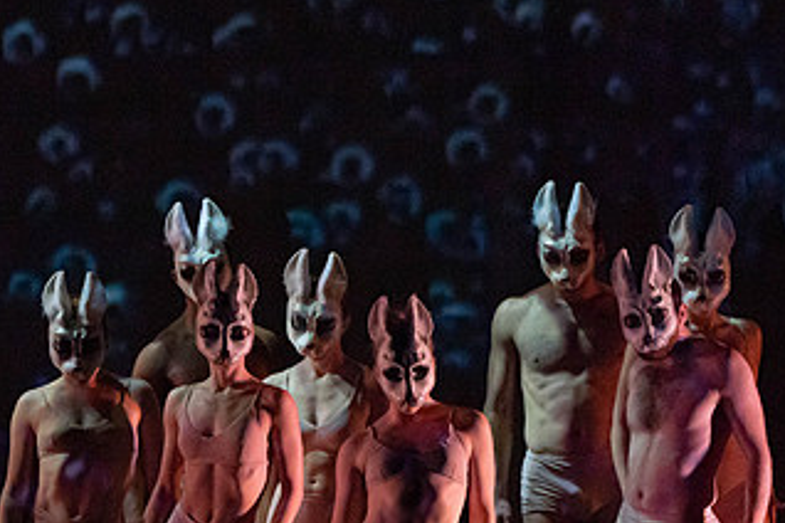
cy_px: 411
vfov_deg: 2.2
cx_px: 331
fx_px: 13344
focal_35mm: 612
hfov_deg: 3.4
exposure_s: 1/250
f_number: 5.6
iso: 8000
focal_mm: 336
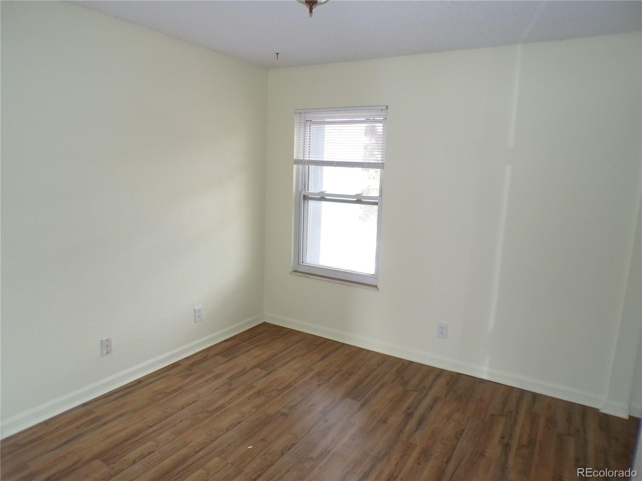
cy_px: 240
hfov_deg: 71.6
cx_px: 321
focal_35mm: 24
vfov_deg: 56.8
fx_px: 445
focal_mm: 4.3
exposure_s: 1/25
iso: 200
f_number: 3
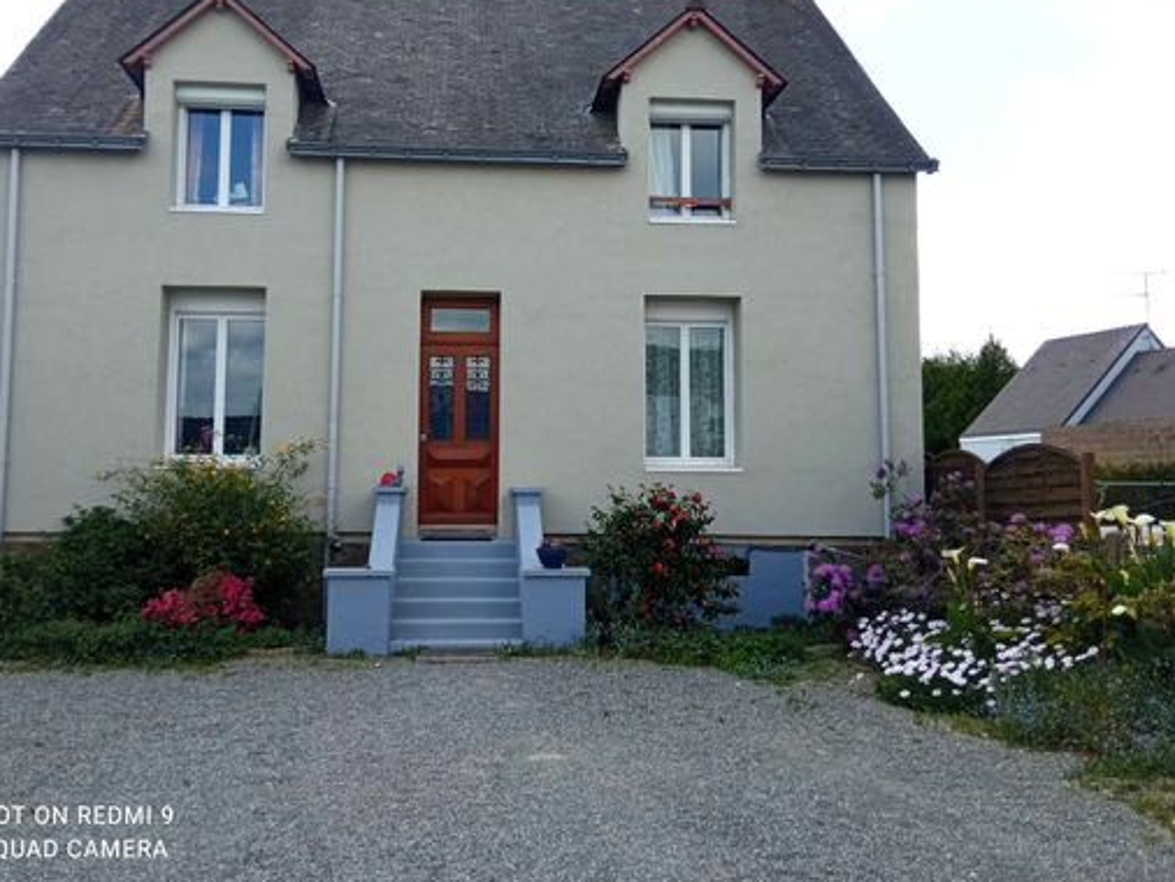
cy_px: 381
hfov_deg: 56.7
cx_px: 541
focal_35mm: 32
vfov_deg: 44.1
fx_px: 1087
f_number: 2.2
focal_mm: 3.79
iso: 114
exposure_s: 1/643
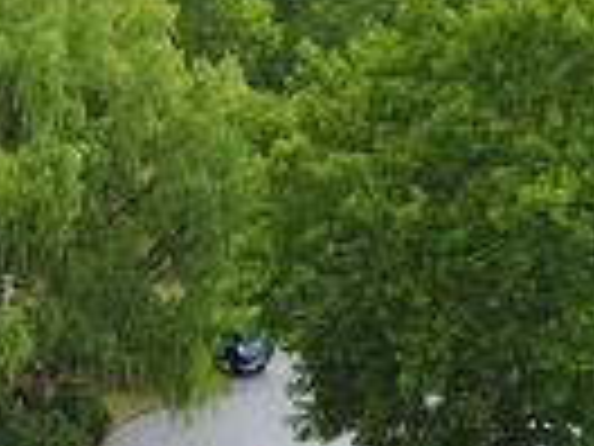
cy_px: 728
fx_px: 2299
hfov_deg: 13.8
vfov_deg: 10.6
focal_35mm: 134
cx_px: -308
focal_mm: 4.73
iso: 100
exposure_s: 1/236
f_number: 2.2
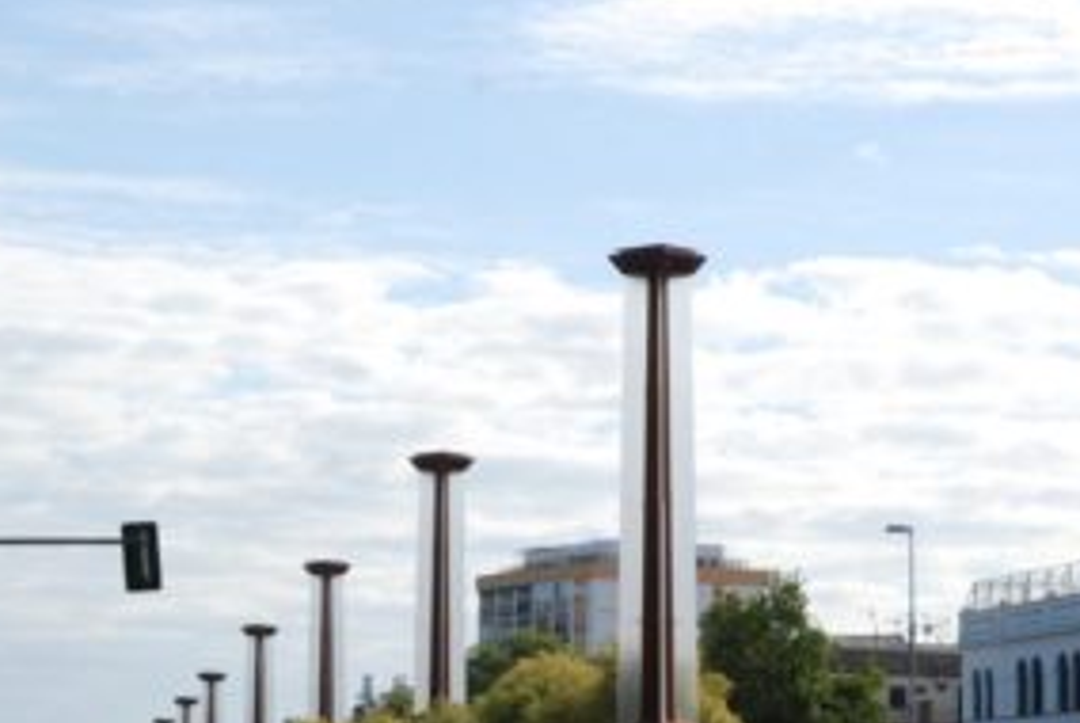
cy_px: 550
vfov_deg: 10.4
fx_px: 3964
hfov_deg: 15.5
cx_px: 369
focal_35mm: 132
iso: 1000
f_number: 14
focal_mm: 50
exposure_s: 1/800
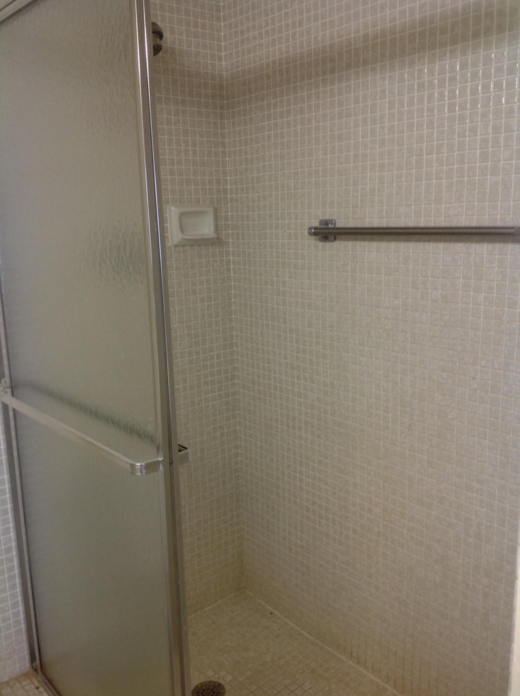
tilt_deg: -12.6
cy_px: 348
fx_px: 703
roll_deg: +1.2
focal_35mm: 35
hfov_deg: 40.6
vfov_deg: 52.7
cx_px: 260
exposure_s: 1/15
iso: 160
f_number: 2.4
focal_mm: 4.28
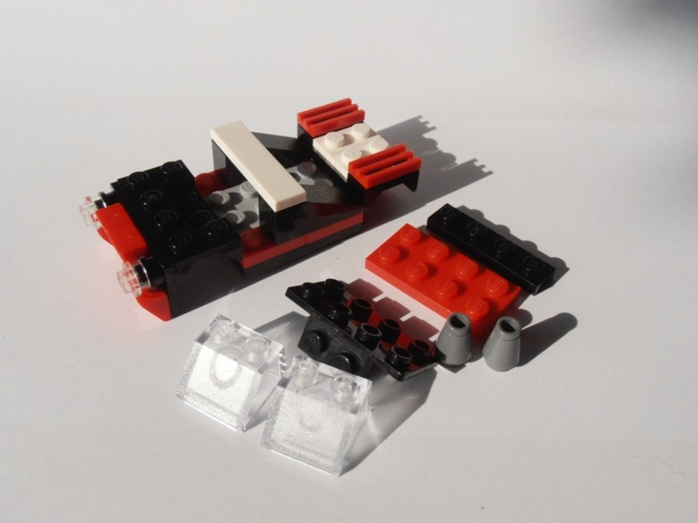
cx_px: 349
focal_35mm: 37
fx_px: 746
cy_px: 262
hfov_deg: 50.1
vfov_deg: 38.7
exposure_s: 1/640
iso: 80
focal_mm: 6.61
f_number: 3.9
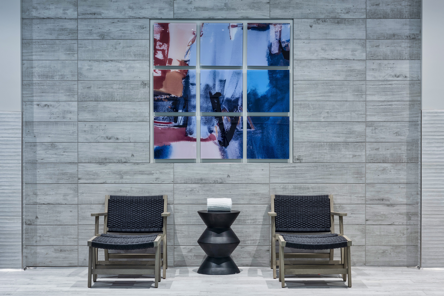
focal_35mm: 85
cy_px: 148
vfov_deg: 16.1
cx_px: 222
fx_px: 1049
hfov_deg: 23.9
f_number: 8
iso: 100
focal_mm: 85
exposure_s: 1/2
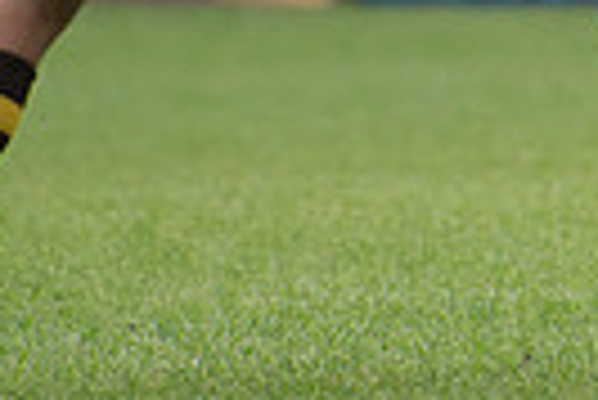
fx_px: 21801
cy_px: -321
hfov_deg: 1.6
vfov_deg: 1.1
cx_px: 809
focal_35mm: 1311
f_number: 5.6
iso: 1600
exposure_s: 1/500
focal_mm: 300
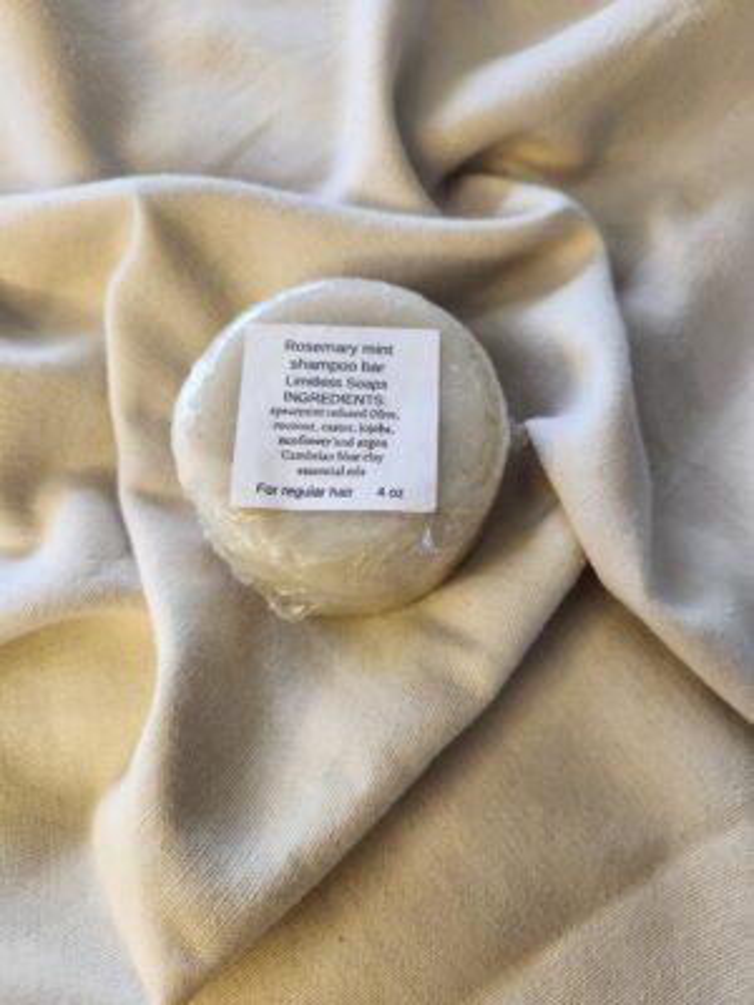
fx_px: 668
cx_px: 377
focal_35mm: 23
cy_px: 502
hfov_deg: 58.9
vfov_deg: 73.9
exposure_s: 1/100
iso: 160
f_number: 1.8
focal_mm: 5.4
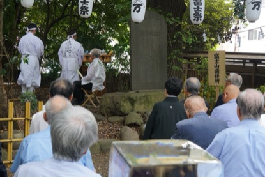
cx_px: 124
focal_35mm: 57
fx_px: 420
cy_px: 80
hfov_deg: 35.0
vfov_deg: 23.8
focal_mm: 37
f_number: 6.3
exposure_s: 1/100
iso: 640
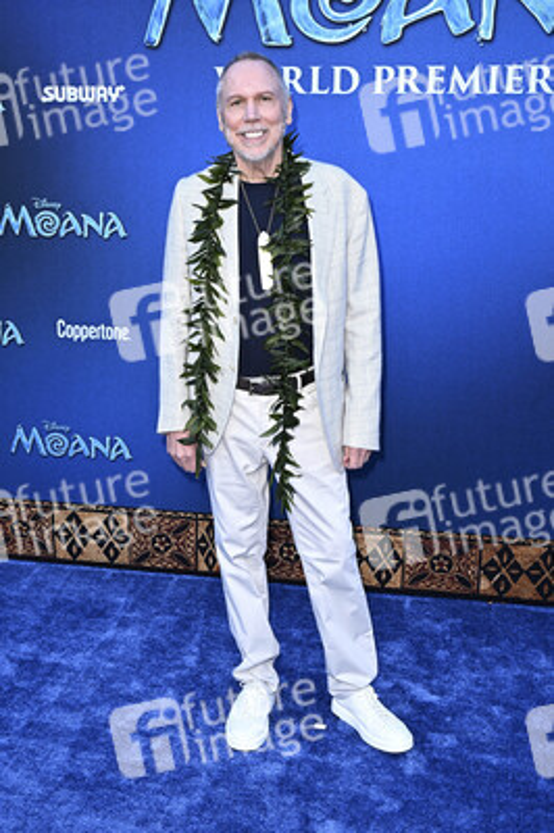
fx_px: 855
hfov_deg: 35.9
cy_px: 416
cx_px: 277
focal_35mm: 37
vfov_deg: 51.9
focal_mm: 37
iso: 800
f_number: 6.3
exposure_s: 1/250
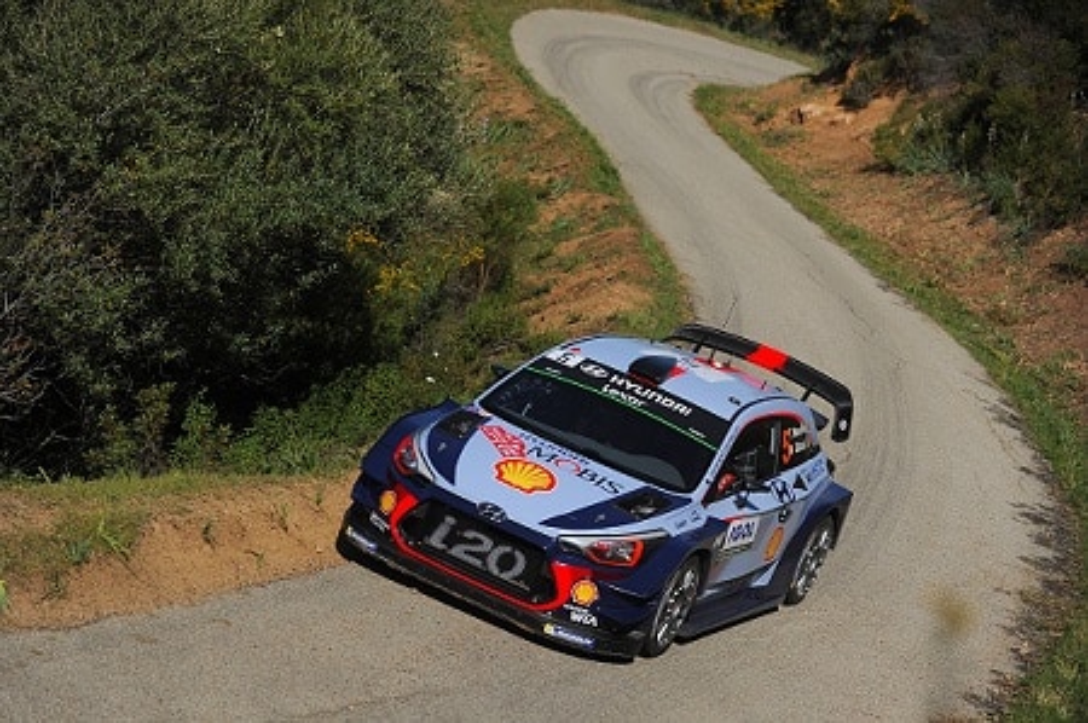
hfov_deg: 22.6
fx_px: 2717
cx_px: 544
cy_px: 362
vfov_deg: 15.2
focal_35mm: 90
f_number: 2.8
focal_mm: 90
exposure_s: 1/1000
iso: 400
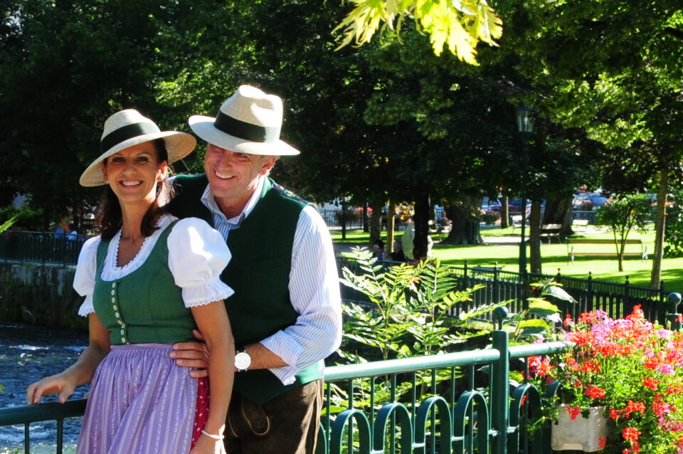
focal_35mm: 152
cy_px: 264
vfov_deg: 9.0
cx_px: 359
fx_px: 2881
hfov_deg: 13.5
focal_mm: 38
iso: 400
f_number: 9
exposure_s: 1/160
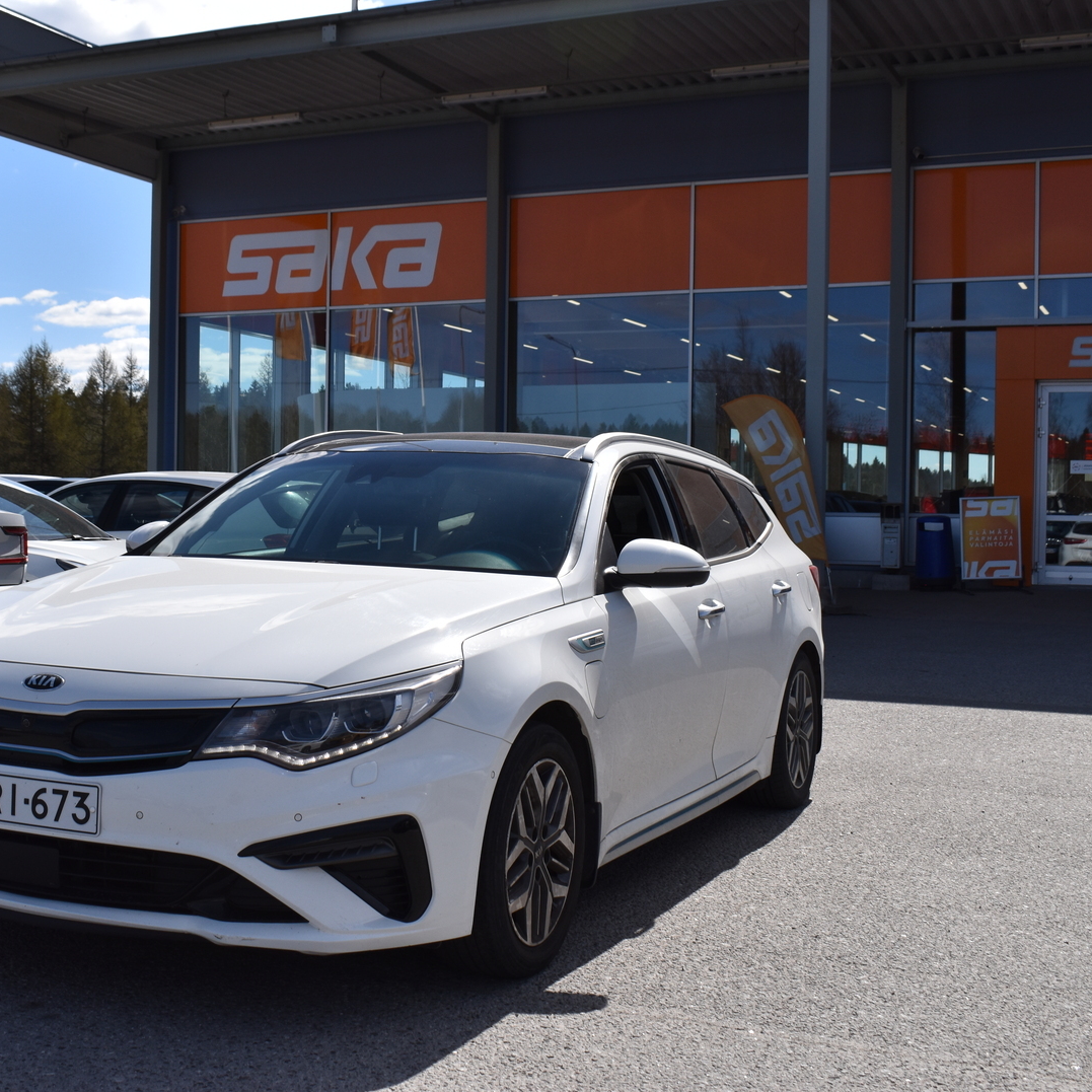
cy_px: 545
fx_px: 1642
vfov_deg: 36.8
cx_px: 369
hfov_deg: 36.4
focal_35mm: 46
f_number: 9.5
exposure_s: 1/1000
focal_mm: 24
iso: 200
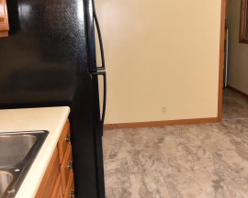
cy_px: 93
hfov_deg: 46.7
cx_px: 144
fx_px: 286
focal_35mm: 39
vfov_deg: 38.2
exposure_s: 1/100
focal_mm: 10
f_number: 9
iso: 400
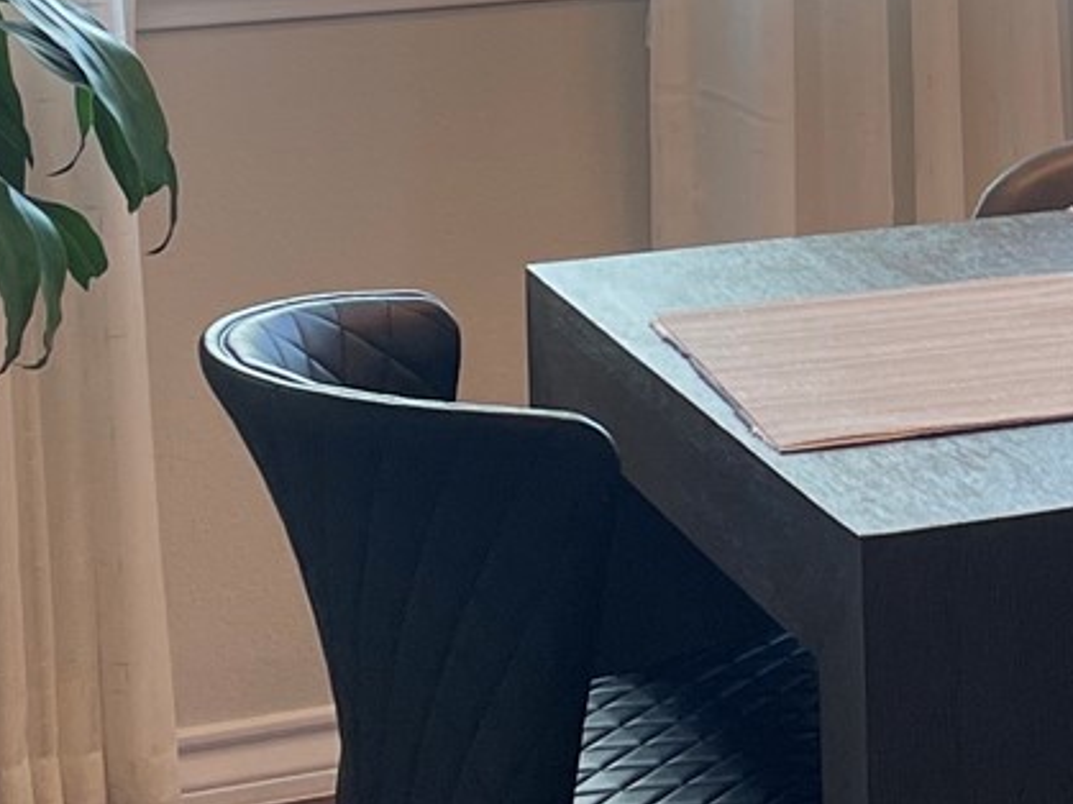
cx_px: 1419
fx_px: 3936
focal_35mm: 127
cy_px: -215
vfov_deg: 11.4
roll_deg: +1.7
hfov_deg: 14.8
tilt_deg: -4.2
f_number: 1.6
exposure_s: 1/62
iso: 40
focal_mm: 4.2
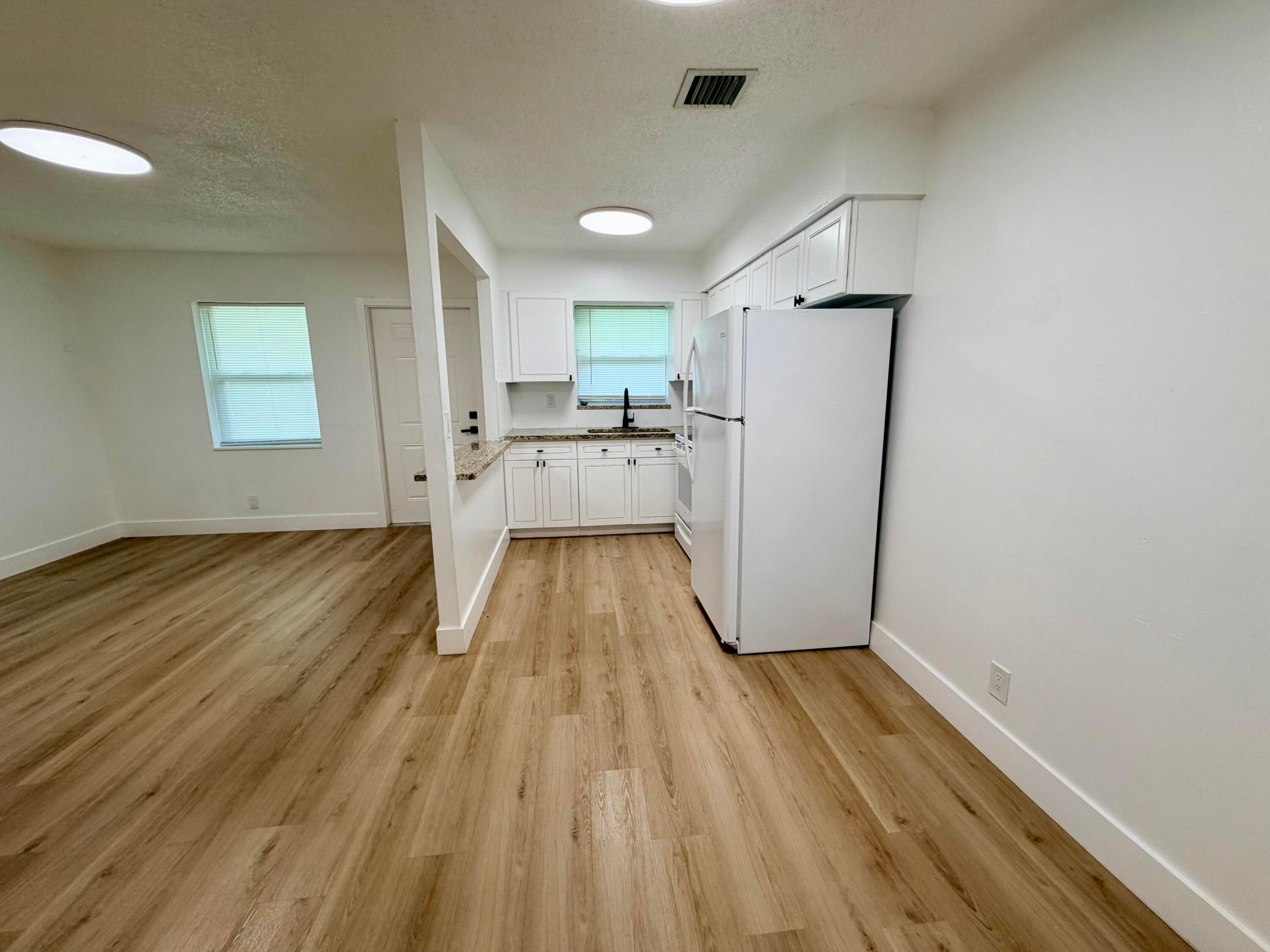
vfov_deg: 85.7
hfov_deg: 102.1
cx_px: 635
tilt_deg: -11.0
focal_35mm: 14
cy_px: 476
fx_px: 514
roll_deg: +0.9
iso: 80
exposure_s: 1/120
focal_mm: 2.22
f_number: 2.2
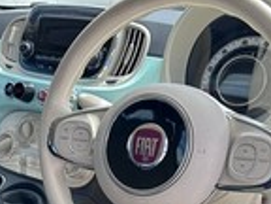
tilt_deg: -28.9
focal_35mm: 63
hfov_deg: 30.6
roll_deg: +2.9
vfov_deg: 22.3
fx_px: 493
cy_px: 210
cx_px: 102
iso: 50
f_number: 1.5
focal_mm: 5.7
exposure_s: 1/1029
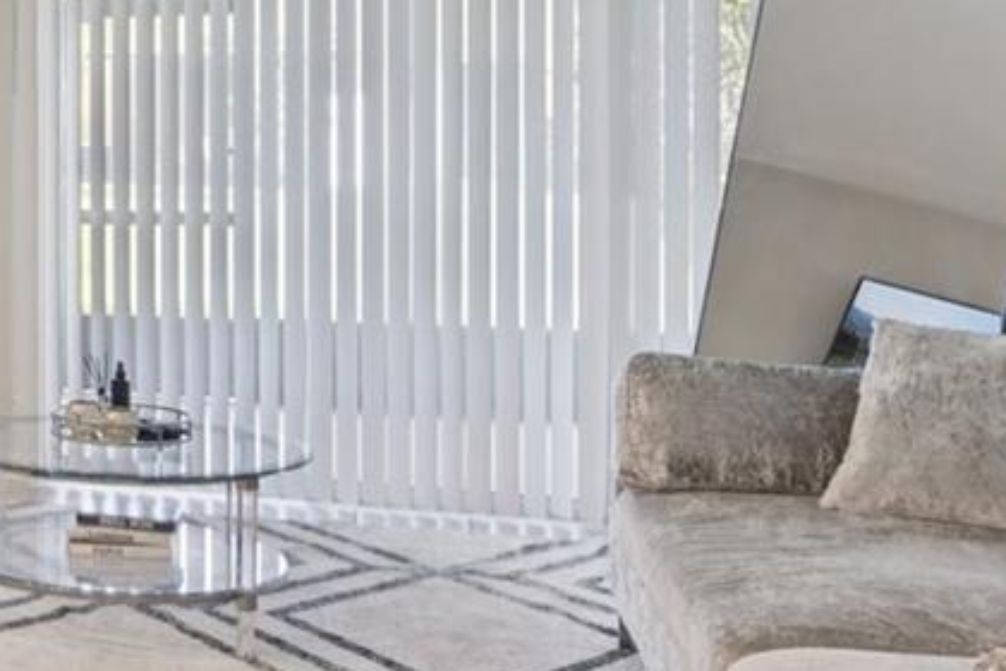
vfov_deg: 21.9
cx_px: -429
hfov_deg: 26.0
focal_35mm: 61
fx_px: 1704
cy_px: 120
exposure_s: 1/6
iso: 400
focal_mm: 16
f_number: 8
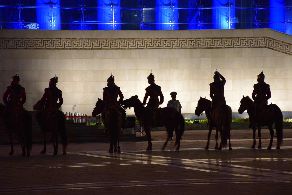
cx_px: 146
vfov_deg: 9.2
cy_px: 98
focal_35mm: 150
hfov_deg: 13.7
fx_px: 1217
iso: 1600
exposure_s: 1/20
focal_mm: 100
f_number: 5.6
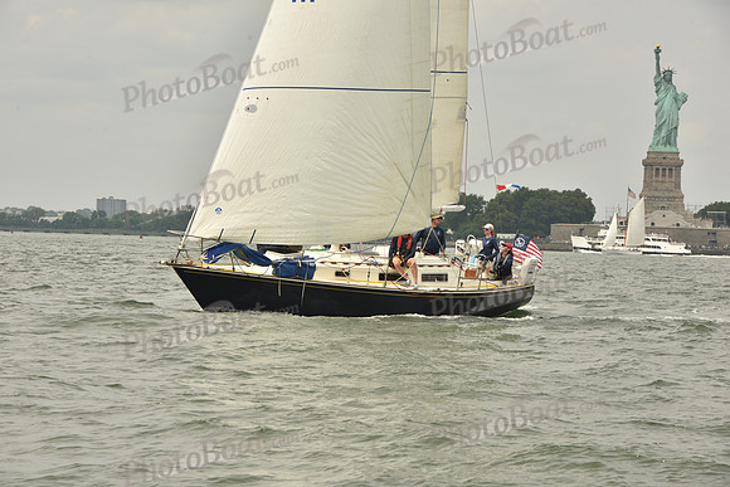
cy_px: 244
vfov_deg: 10.2
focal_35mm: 135
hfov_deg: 15.2
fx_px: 2738
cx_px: 365
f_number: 11
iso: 250
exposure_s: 1/640
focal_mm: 135
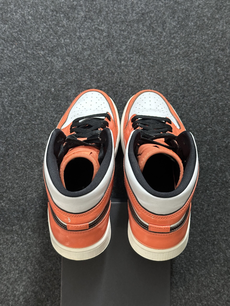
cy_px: 153
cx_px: 115
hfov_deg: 30.3
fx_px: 425
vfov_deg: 39.7
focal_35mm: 48
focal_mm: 6.86
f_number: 1.78
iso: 500
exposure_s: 1/36
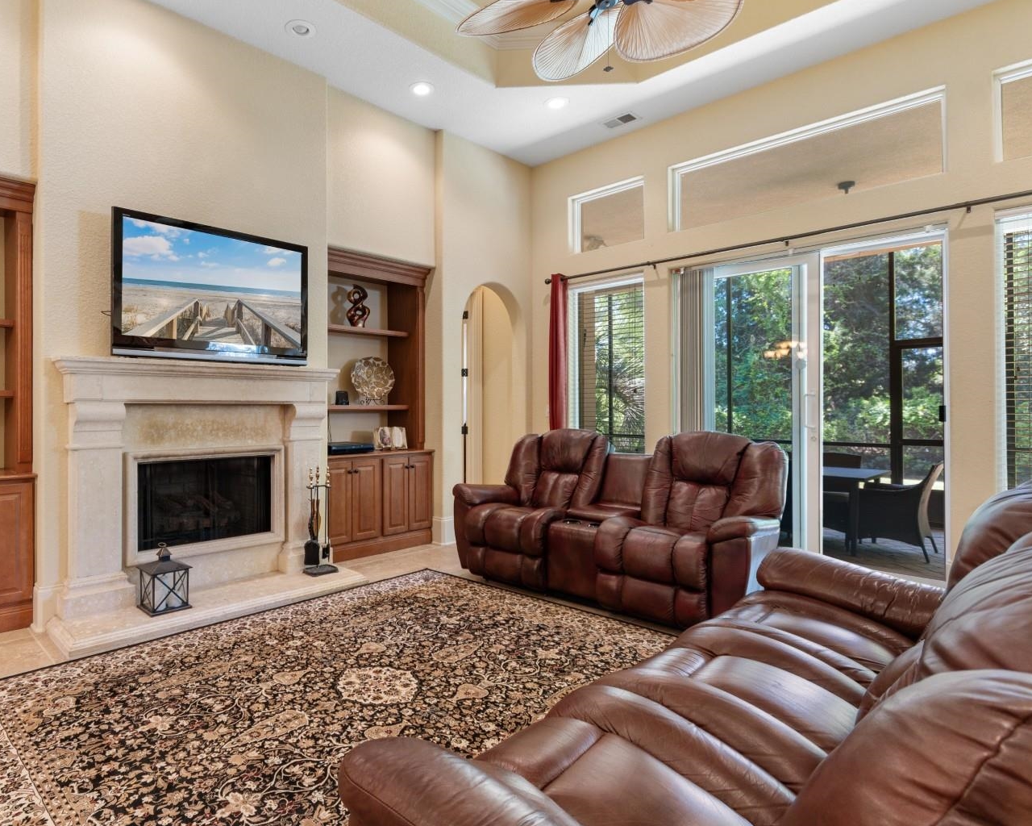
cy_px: 397
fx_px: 580
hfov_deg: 82.1
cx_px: 404
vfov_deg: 70.8
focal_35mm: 19
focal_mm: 11
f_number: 4.8
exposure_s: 1/3
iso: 100
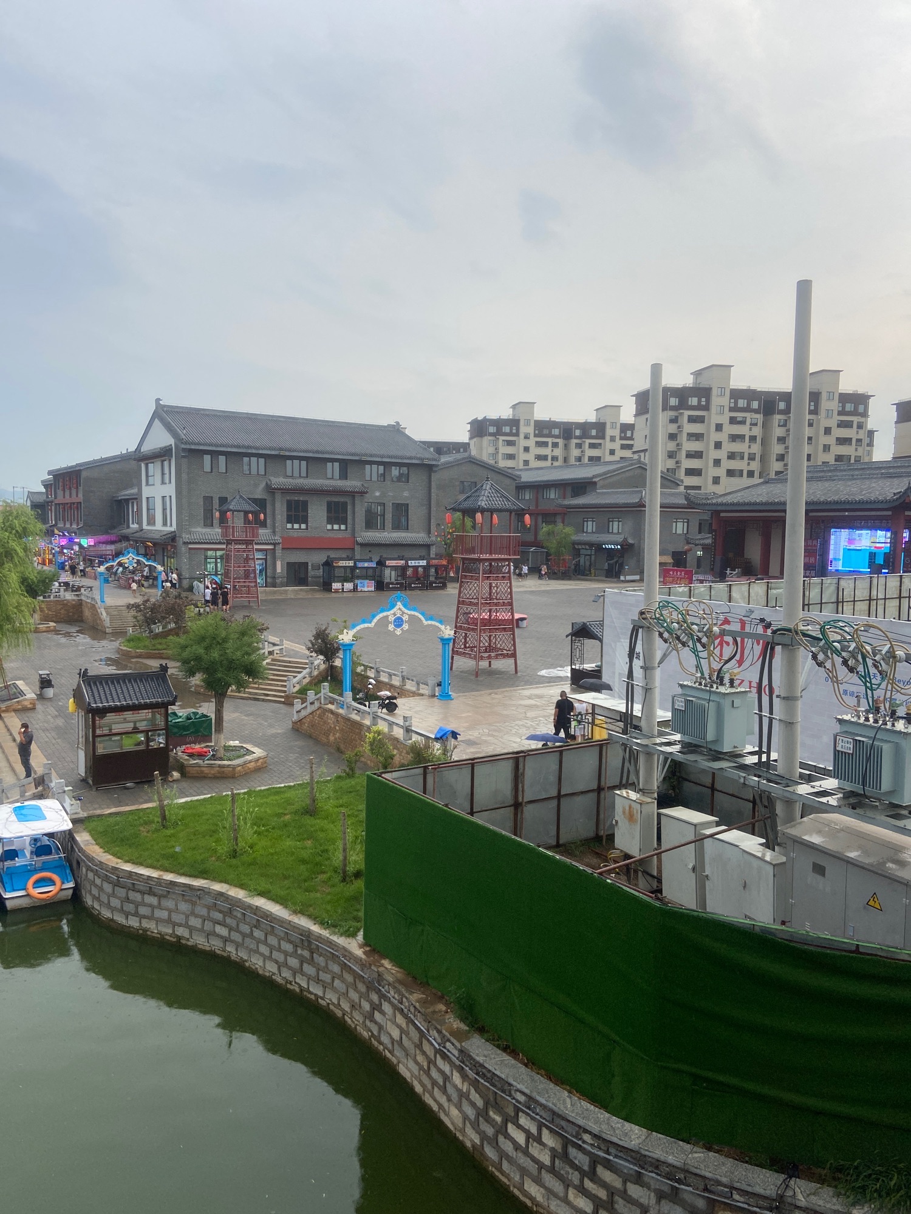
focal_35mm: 26
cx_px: 456
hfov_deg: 53.1
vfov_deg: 67.3
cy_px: 607
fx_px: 912
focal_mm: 4.25
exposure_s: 1/640
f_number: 1.8
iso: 32
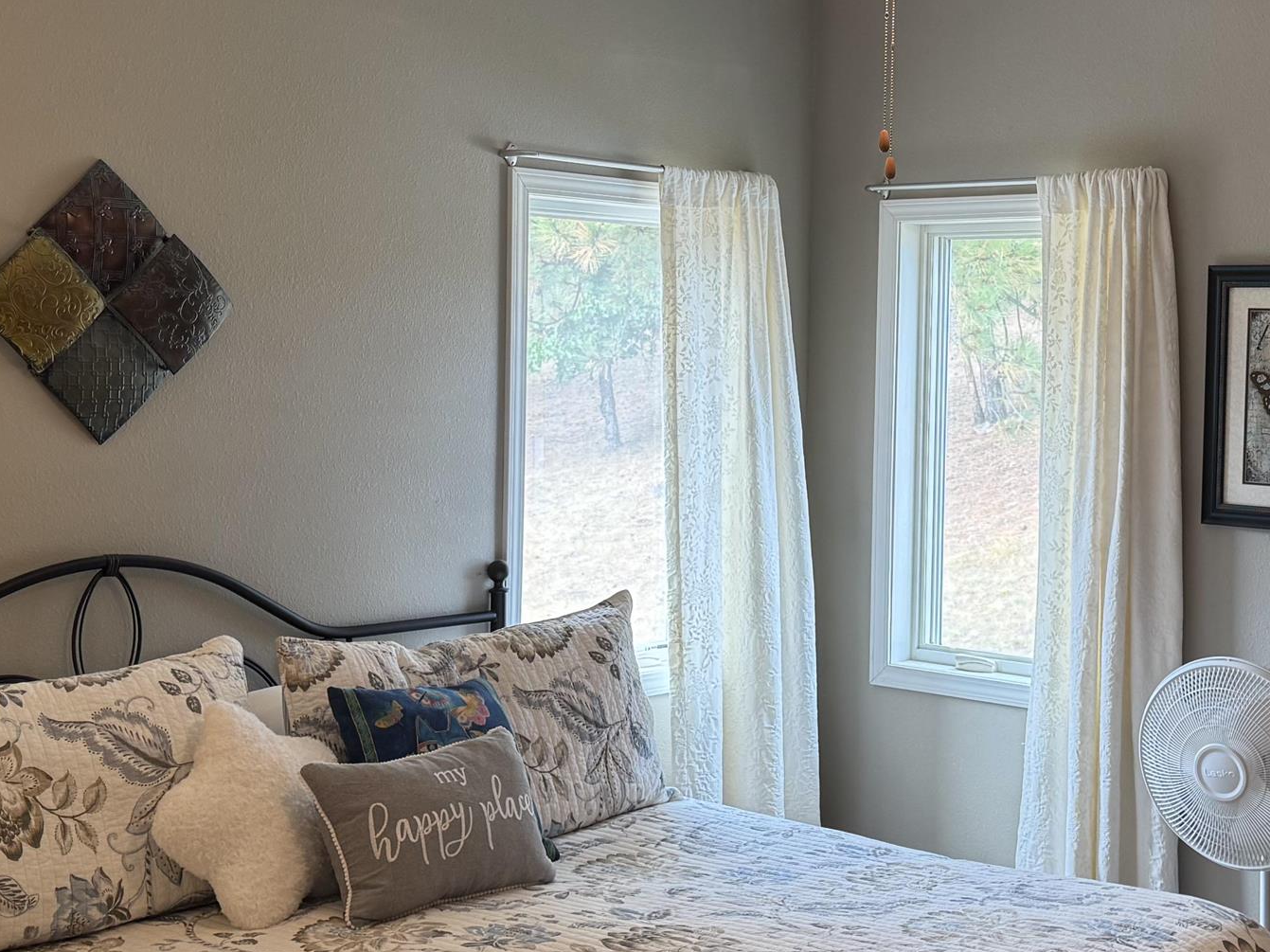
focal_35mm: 55
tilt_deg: -3.0
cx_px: 861
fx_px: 2017
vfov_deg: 26.5
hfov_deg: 34.6
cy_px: 423
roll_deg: -1.4
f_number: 1.78
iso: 100
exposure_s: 1/60
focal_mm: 6.76
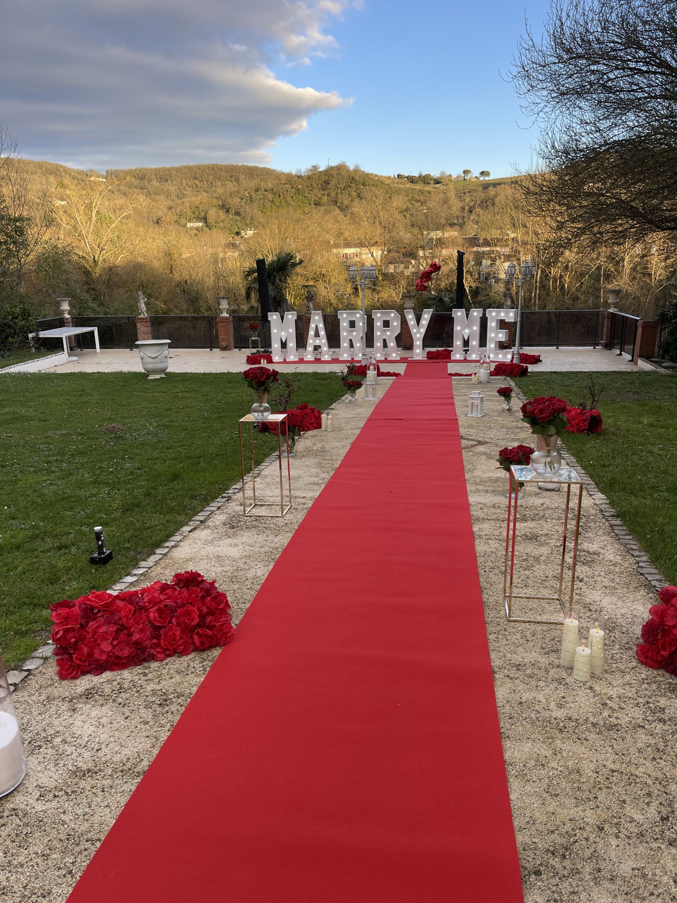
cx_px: 338
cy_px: 452
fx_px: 652
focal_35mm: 25
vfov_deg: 69.4
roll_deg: +2.0
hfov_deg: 54.9
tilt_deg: -16.9
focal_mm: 5.1
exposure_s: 1/345
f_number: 1.6
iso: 32
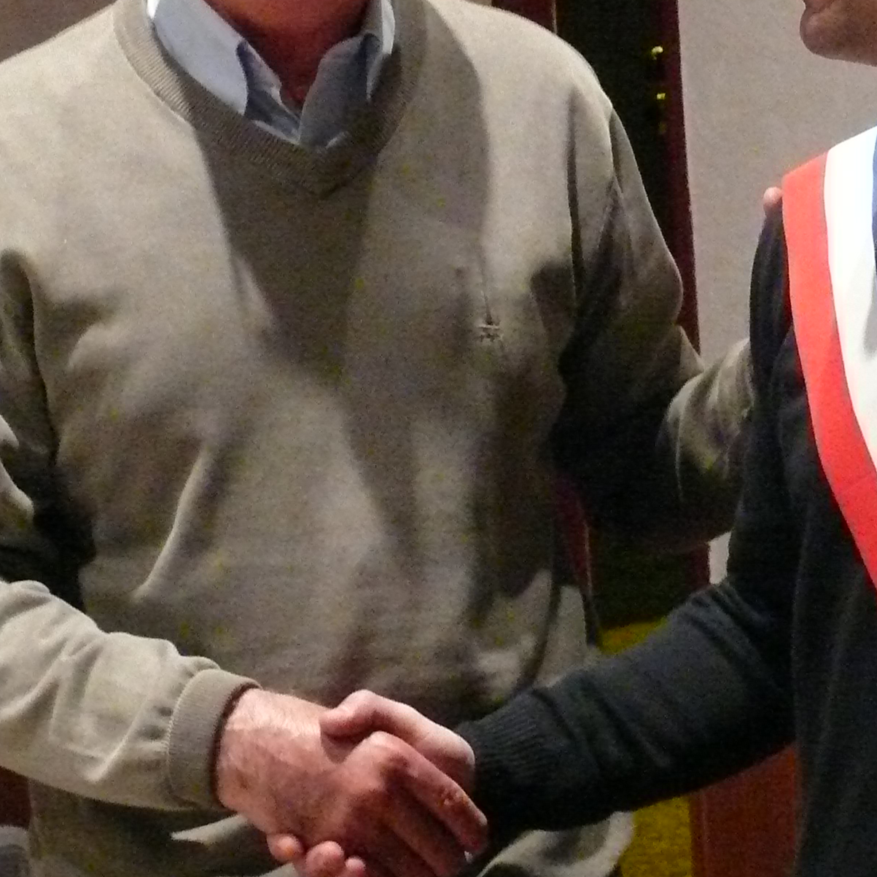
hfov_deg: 12.9
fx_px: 3841
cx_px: 831
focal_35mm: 134
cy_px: 433
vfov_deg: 13.0
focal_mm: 10.7
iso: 800
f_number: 3.2
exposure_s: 1/20
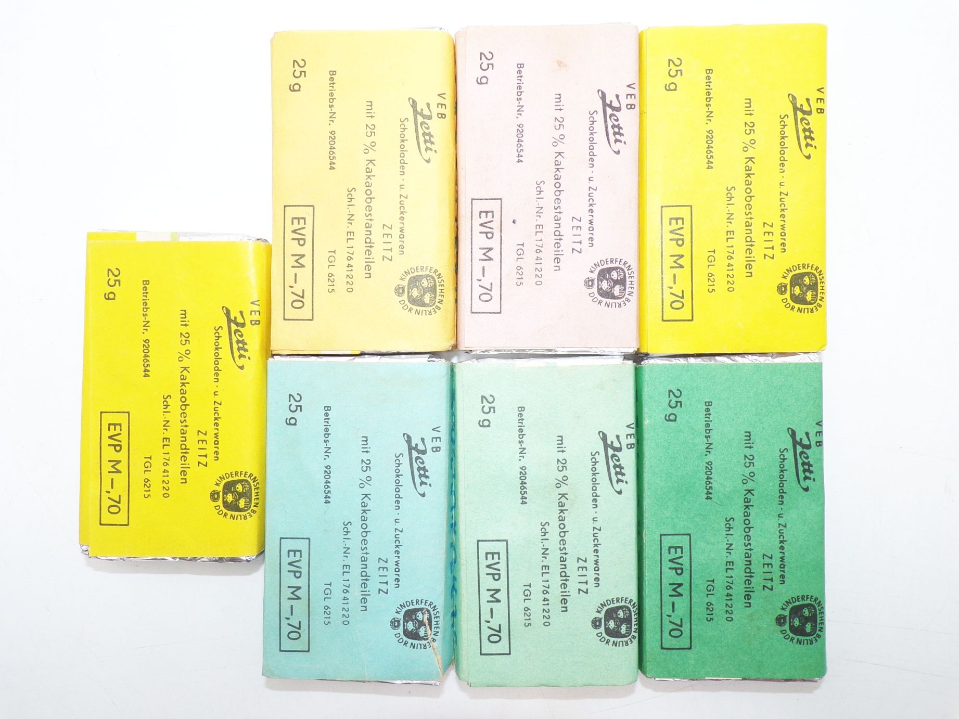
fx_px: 665
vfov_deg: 56.8
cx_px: 480
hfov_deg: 71.6
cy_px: 360
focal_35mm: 24
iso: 80
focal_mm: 4.3
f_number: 4.4
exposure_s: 1/40
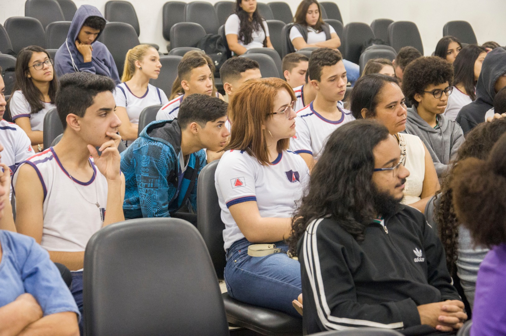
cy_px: 168
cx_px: 253
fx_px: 1306
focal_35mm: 93
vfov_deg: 14.7
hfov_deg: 21.9
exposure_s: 1/30
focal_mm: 62
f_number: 5.3
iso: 1600
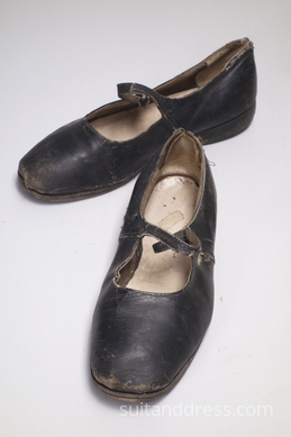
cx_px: 146
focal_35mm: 92
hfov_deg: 14.9
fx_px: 1116
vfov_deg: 22.2
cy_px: 218
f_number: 4.9
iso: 400
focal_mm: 34.25
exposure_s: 1/100
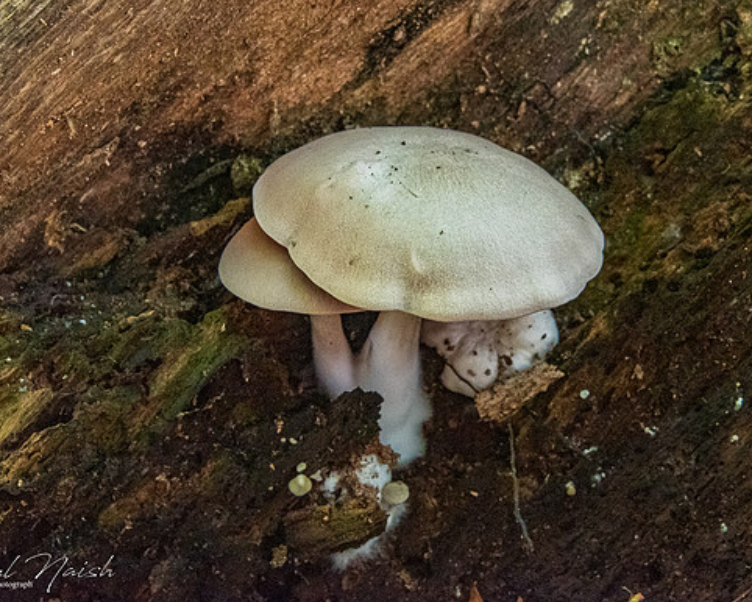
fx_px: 2449
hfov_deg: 17.4
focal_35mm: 110
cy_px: 262
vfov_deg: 14.0
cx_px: 423
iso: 8000
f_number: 13
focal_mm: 85
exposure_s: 1/100
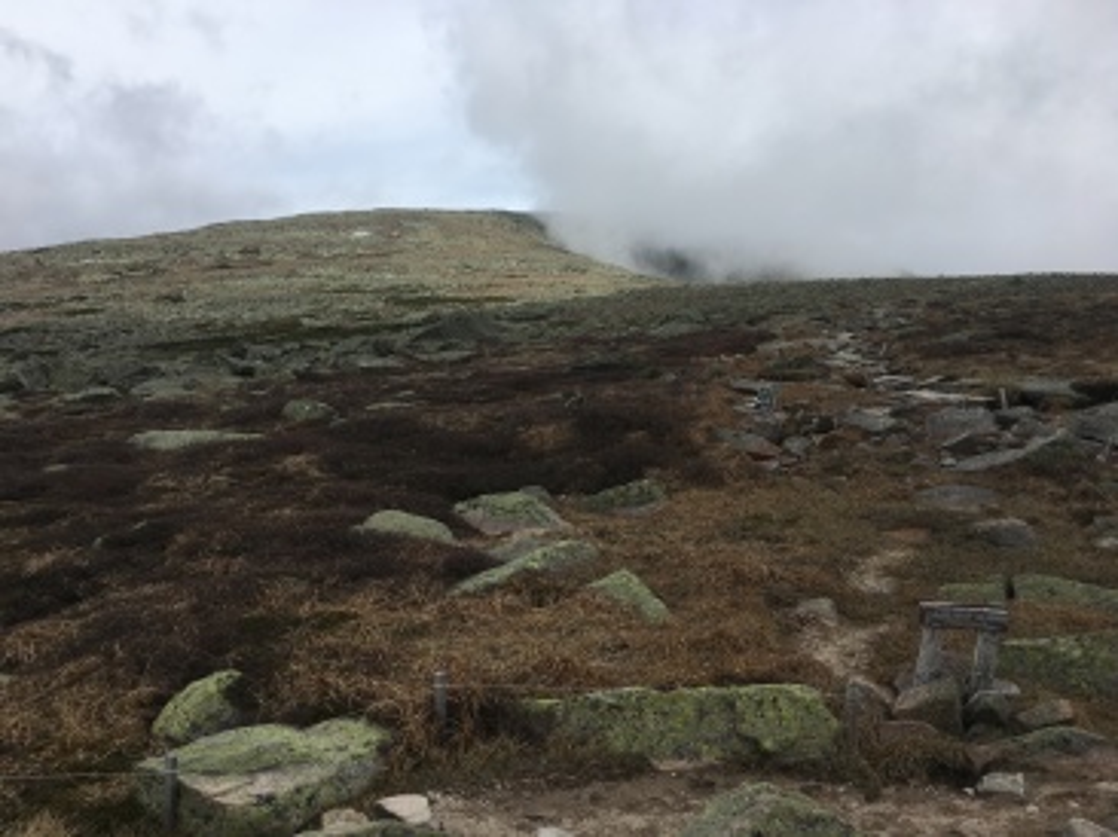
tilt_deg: -3.4
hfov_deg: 61.7
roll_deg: +0.3
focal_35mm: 29
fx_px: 936
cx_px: 559
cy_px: 418
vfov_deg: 48.2
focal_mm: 4.15
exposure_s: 1/2024
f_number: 2.2
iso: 25
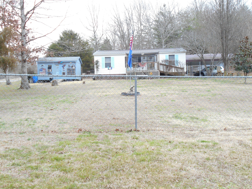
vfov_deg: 36.0
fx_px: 291
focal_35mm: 40
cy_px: 93
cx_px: 128
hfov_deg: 46.8
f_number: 3.9
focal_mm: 6.7
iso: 280
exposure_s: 1/250
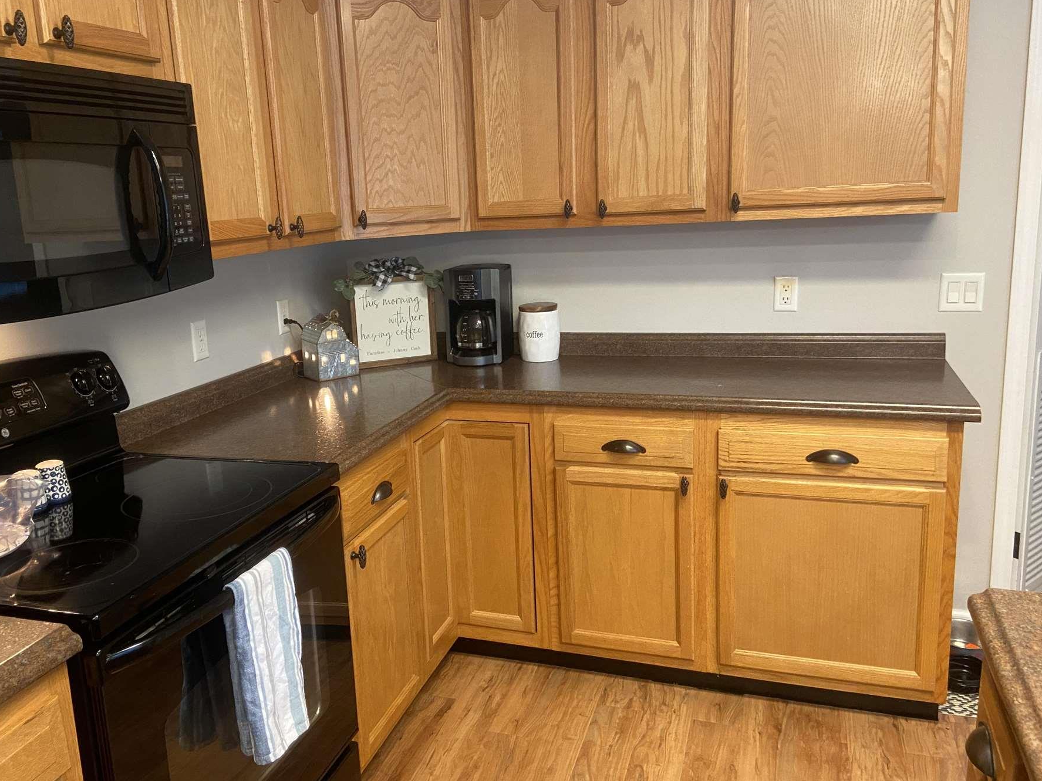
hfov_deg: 59.8
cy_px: 388
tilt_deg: -11.7
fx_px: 903
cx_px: 453
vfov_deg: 46.8
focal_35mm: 30
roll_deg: +2.5
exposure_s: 1/60
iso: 320
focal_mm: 4.25
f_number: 1.8
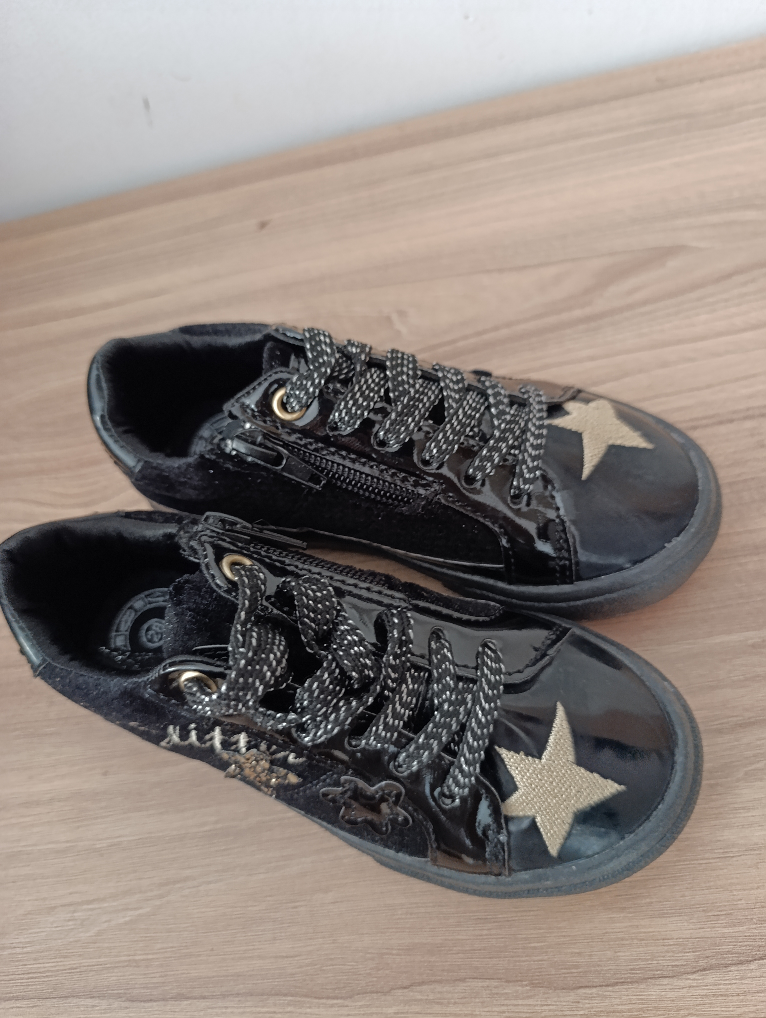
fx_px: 677
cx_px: 383
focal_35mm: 23
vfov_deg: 73.8
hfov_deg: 59.0
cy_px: 509
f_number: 1.6
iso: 1250
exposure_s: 1/25
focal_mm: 6.14
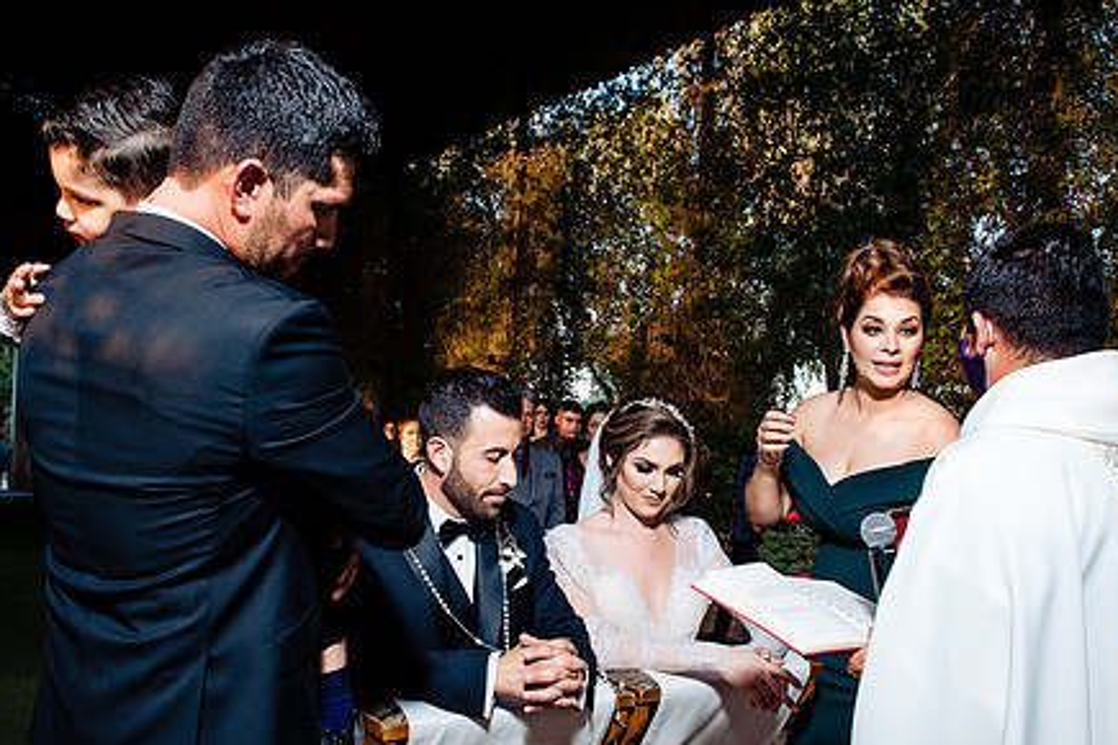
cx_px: 491
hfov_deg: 58.5
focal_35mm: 32
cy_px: 446
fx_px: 994
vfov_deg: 40.9
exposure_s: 1/160
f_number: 6.3
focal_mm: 24
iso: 800
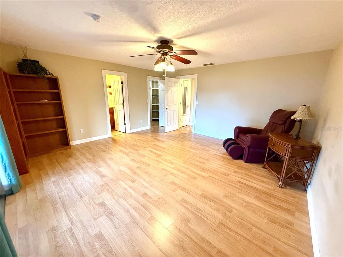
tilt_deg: -13.9
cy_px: 128
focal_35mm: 14
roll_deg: -1.0
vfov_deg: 85.7
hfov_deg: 102.1
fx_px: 139
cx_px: 172
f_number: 2.2
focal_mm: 2.22
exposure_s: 1/60
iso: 320
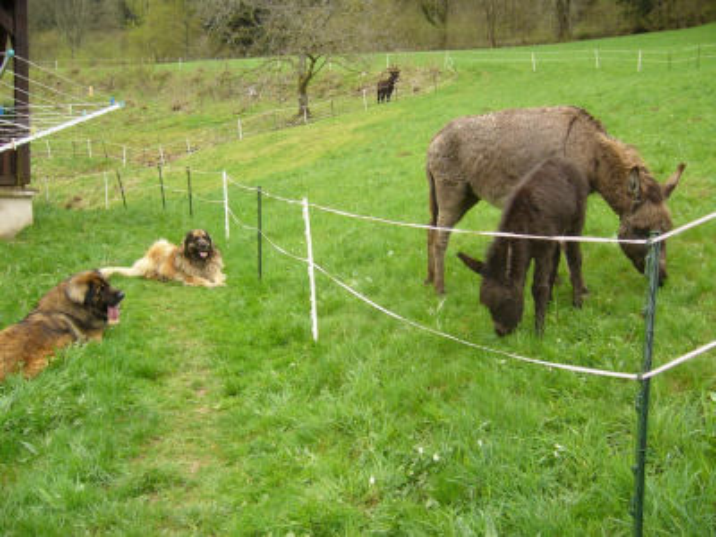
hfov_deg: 52.6
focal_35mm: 35
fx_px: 724
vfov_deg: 40.7
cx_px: 358
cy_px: 268
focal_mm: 5.8
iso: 80
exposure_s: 1/60
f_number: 2.8
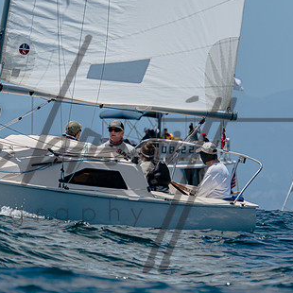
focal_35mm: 549
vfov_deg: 3.2
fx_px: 5257
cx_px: 101
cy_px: 142
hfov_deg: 3.2
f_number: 5.3
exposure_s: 1/2000
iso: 200
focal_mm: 230
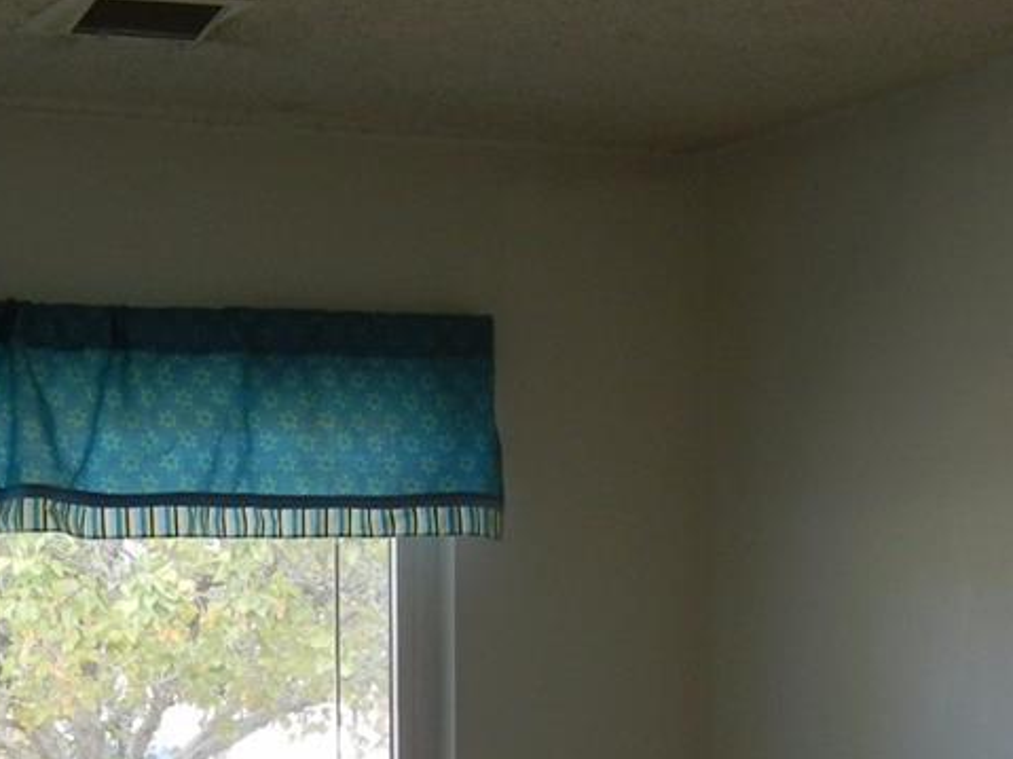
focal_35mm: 94
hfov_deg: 20.5
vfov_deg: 15.2
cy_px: 871
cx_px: 137
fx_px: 2750
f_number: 3.5
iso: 160
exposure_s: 1/34.2
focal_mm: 5.4
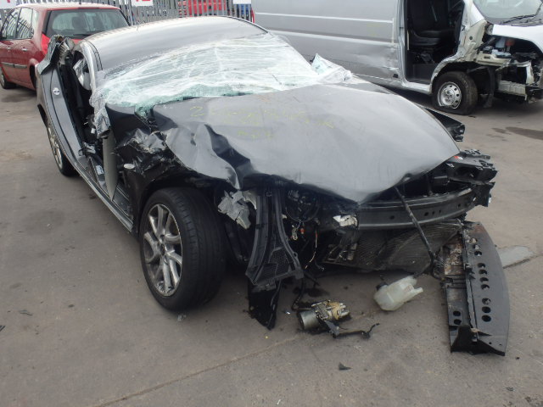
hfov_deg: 63.4
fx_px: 439
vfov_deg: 49.7
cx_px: 272
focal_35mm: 28
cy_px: 204
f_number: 3.9
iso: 125
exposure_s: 1/160
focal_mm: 5
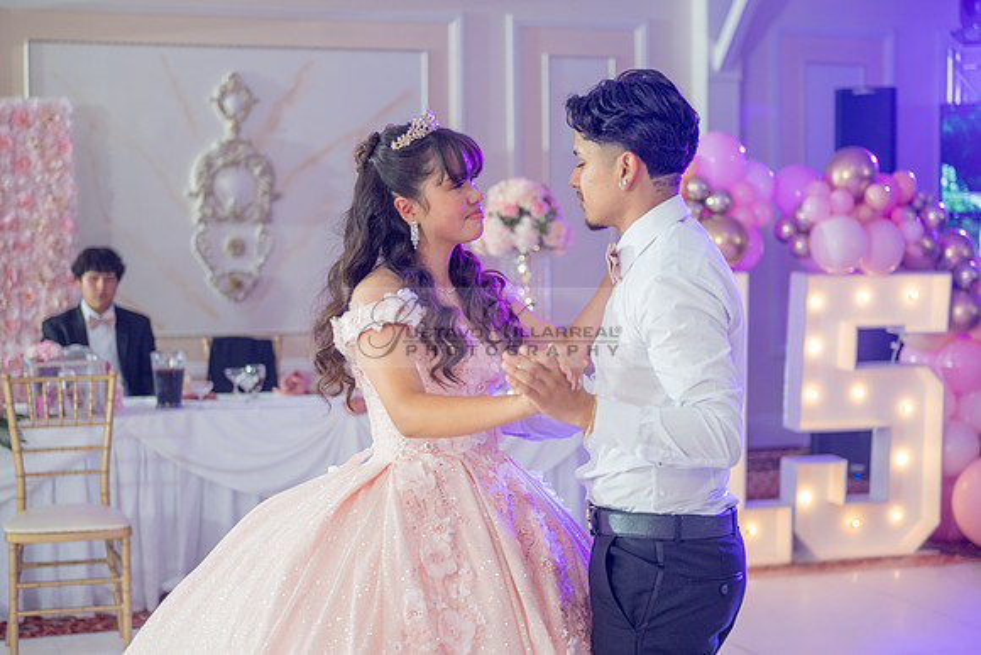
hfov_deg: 32.4
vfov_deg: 21.9
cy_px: 328
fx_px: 1690
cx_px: 490
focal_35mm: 62
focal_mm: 62
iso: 400
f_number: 2.8
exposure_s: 1/100
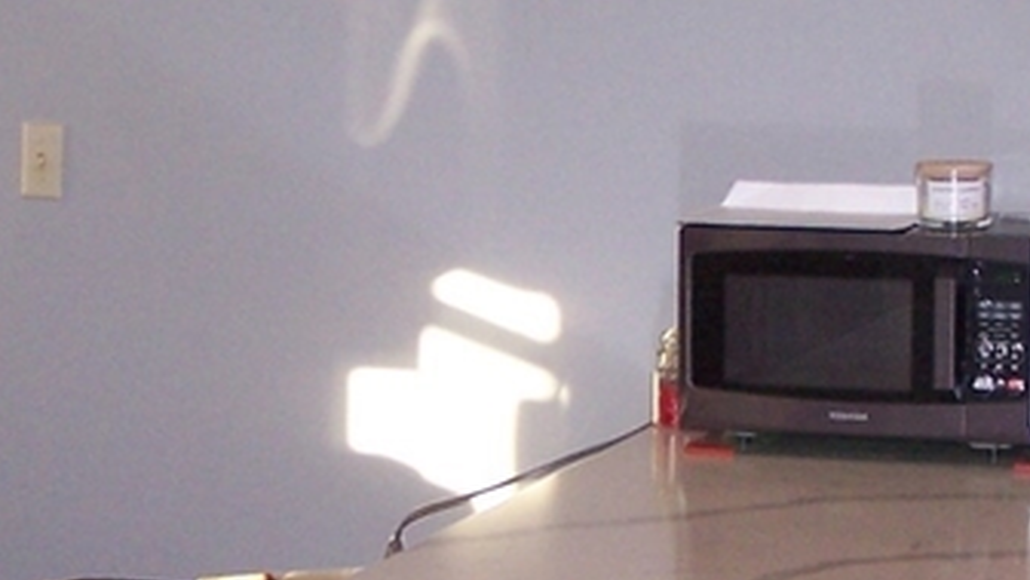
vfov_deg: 9.6
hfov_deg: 17.0
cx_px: 684
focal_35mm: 126
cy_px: 341
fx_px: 3441
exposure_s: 1/60
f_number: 2.8
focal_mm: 6.3
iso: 140
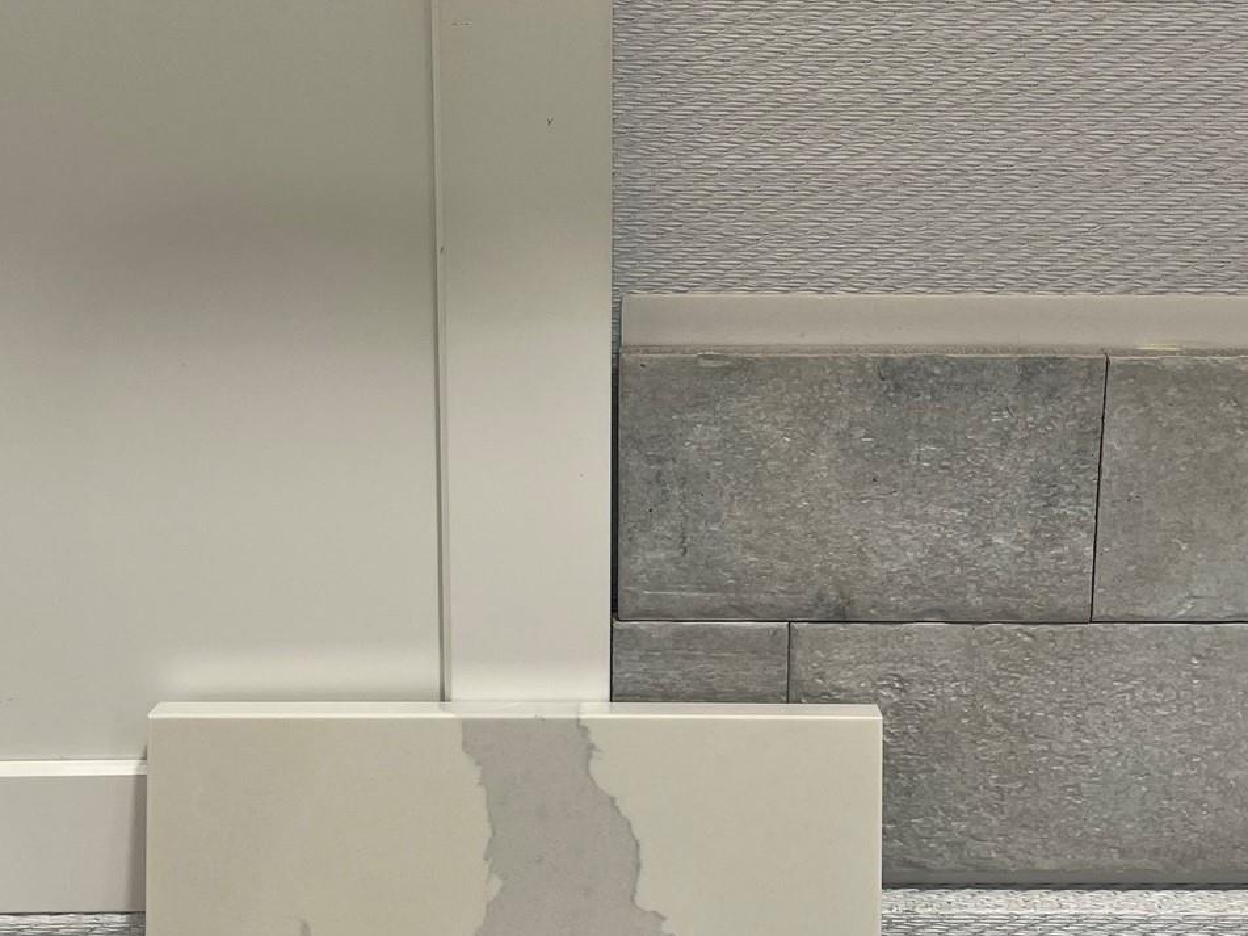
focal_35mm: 56
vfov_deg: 25.9
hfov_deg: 34.3
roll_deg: -0.9
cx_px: 672
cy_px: 270
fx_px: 2019
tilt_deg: -23.8
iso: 32
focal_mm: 4.2
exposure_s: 1/237
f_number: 1.6
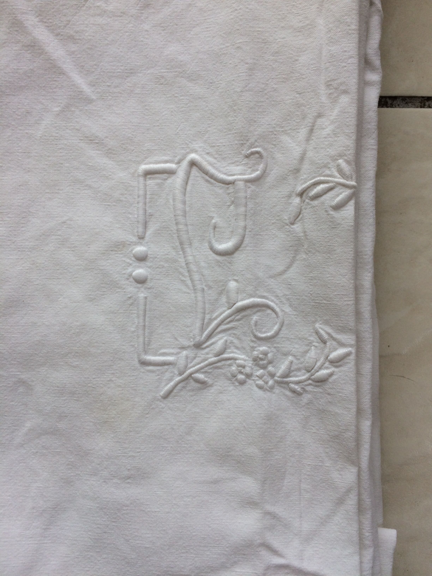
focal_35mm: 29
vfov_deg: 61.7
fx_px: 483
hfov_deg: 48.2
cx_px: 216
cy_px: 288
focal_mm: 4.15
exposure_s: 1/192
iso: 32
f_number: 2.2
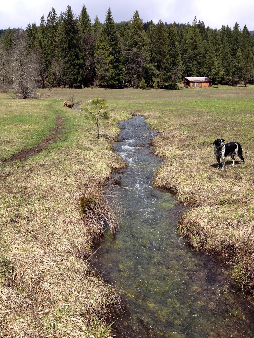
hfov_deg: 40.7
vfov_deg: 52.6
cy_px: 169
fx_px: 342
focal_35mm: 35
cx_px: 127
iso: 50
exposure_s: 1/1227
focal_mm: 4.28
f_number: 2.4
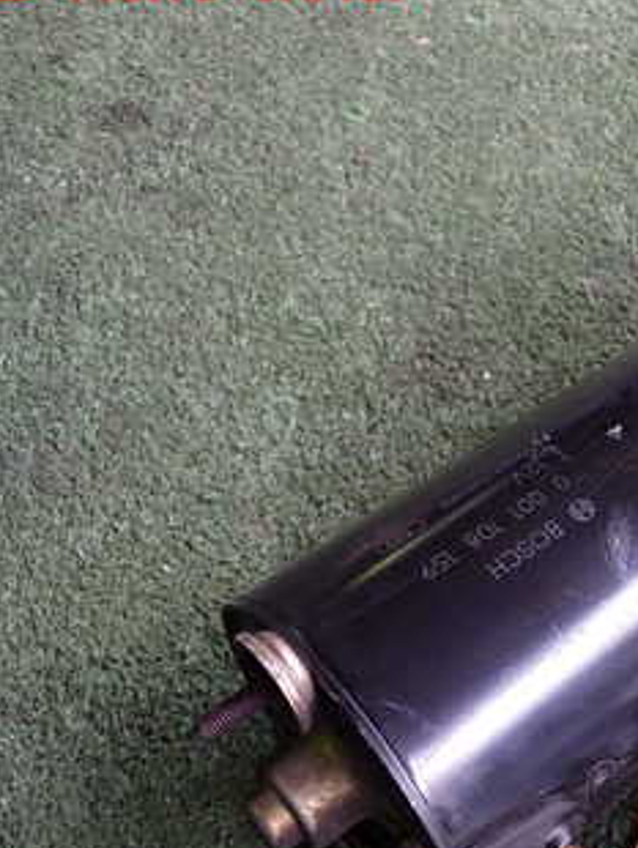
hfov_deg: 23.5
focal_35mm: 58
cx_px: 726
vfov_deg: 32.9
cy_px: 564
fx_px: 1423
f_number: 2.3
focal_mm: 5.4
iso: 200
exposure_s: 1/60
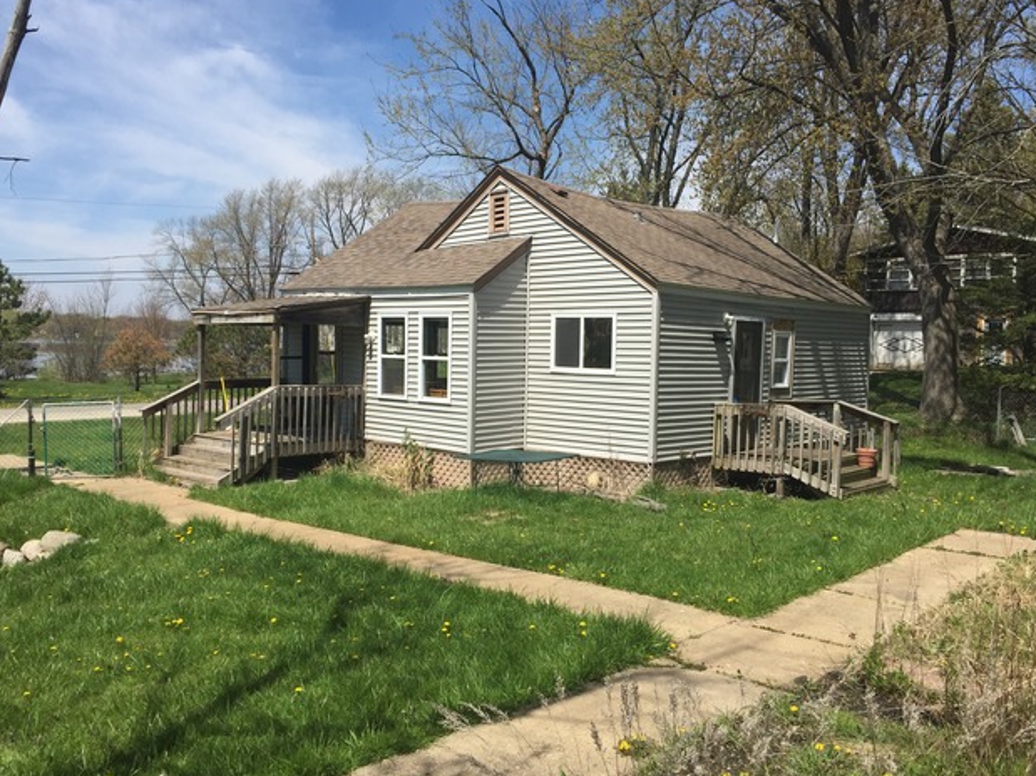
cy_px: 390
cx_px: 519
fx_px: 898
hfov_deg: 60.0
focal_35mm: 30
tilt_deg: -2.7
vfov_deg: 46.8
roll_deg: -2.2
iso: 32
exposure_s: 1/2198
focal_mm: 4.15
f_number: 2.2
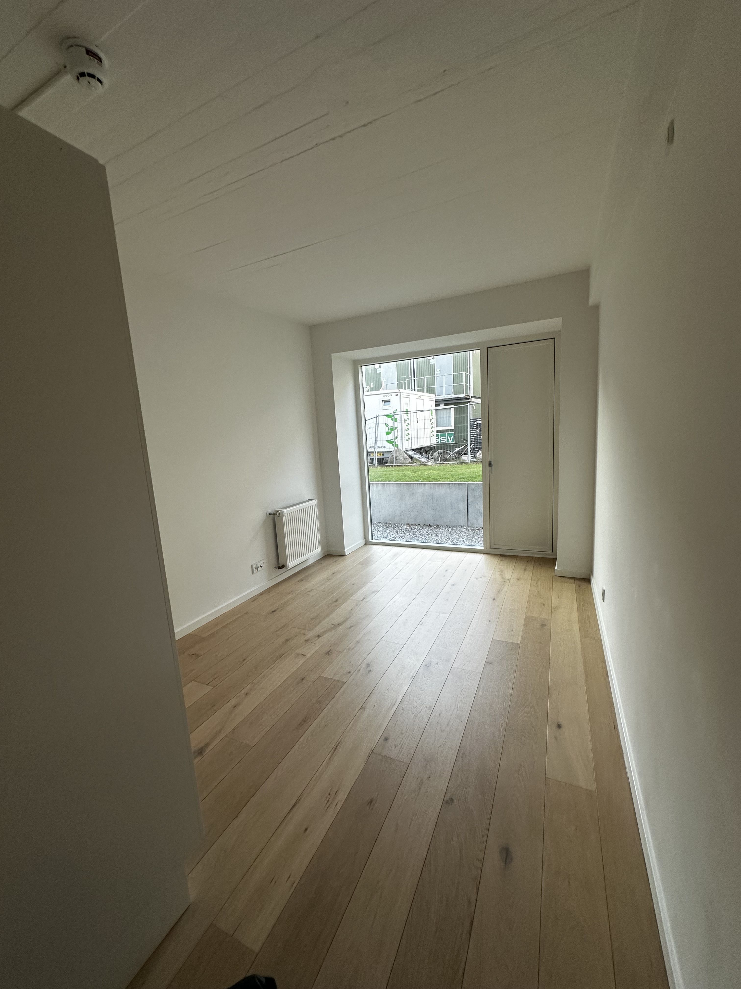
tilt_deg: -7.8
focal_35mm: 14
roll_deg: +3.1
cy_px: 494
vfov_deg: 102.1
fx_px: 400
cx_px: 370
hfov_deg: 85.7
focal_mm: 2.22
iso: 160
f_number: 2.2
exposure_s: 1/100
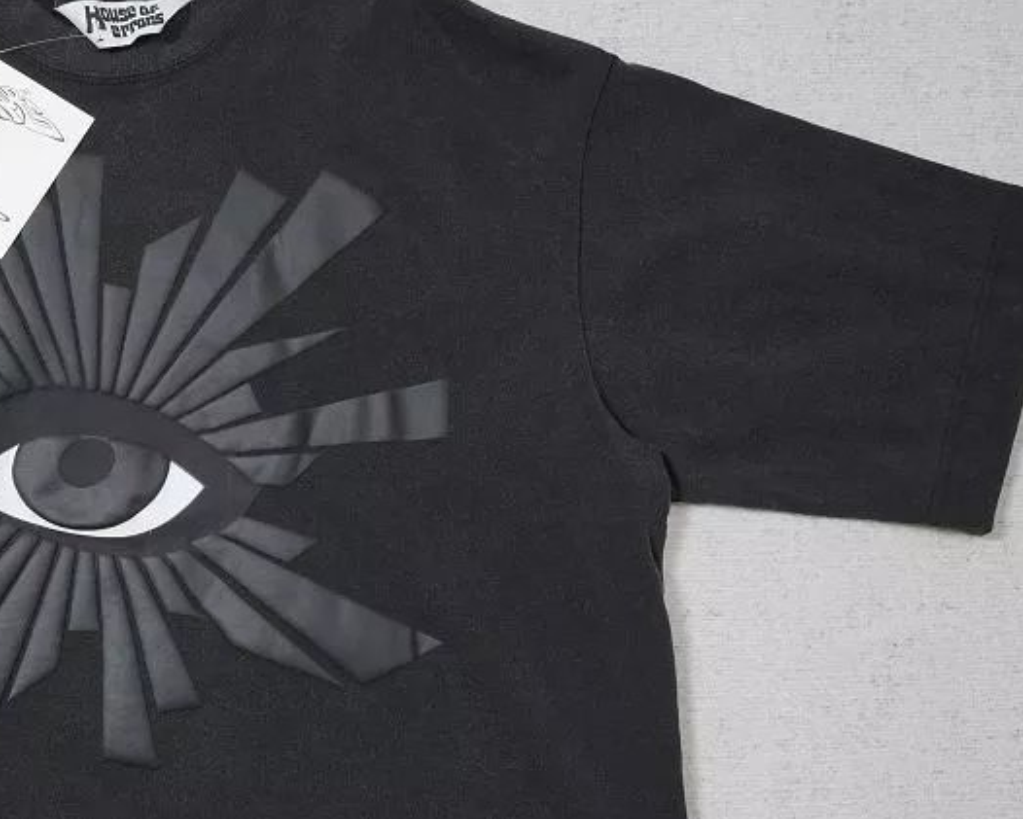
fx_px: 1938
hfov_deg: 28.6
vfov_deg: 23.8
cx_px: 126
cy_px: 454
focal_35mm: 64
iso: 1600
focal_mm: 35
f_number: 10
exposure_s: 1/100
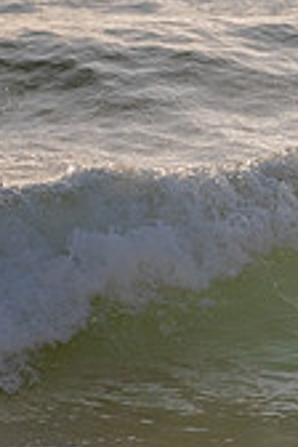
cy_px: 140
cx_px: 569
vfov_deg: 1.0
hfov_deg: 0.6
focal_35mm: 2120
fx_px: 26321
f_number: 5.6
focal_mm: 500
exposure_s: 1/2000
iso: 125
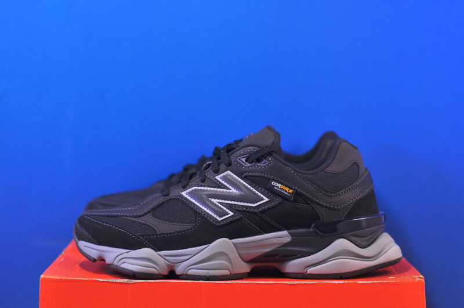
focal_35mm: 75
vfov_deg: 18.1
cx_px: 232
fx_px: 965
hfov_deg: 27.0
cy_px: 154
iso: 250
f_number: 2.5
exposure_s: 1/320
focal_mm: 50
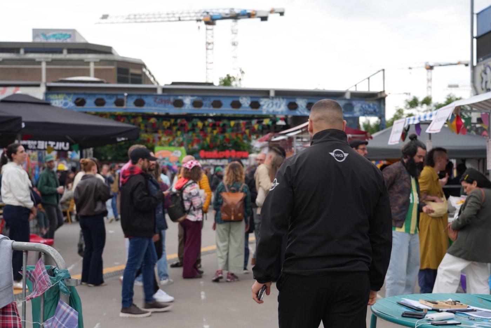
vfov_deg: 27.6
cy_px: 164
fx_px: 669
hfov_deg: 40.3
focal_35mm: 49
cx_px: 246
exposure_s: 1/60
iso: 100
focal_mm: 49
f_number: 4
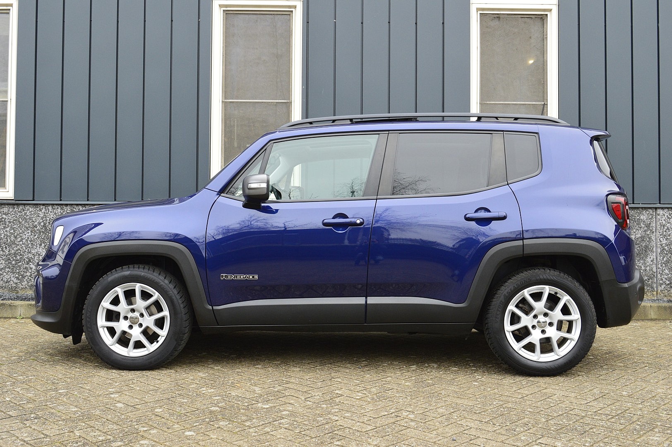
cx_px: 336
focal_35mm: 38
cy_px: 224
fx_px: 699
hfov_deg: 51.3
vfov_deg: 35.4
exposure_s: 1/60
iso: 800
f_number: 8
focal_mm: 25
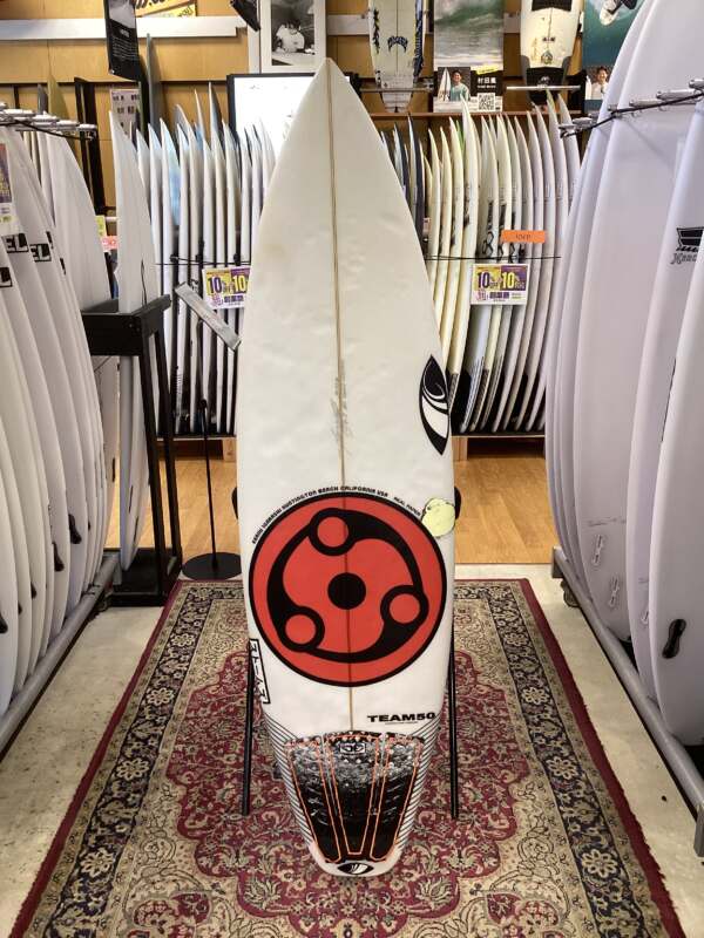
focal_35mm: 31
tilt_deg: -17.6
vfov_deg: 58.4
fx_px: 841
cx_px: 352
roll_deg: -1.7
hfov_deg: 45.4
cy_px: 469
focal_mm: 3.3
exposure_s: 1/50
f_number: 2.4
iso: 80
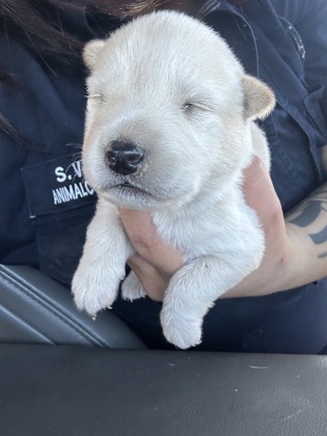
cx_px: 164
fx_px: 378
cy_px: 218
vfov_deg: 60.0
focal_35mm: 30
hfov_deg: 46.8
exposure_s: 1/103
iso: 80
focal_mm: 2.69
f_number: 1.9
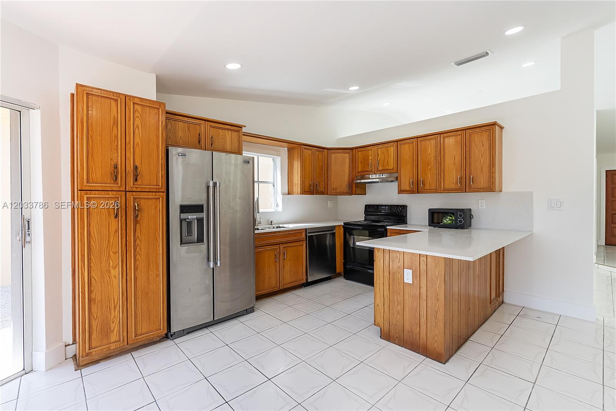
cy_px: 206
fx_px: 274
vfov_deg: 73.8
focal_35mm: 16
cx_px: 308
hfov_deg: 96.7
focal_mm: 16
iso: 100
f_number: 11
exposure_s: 1/13
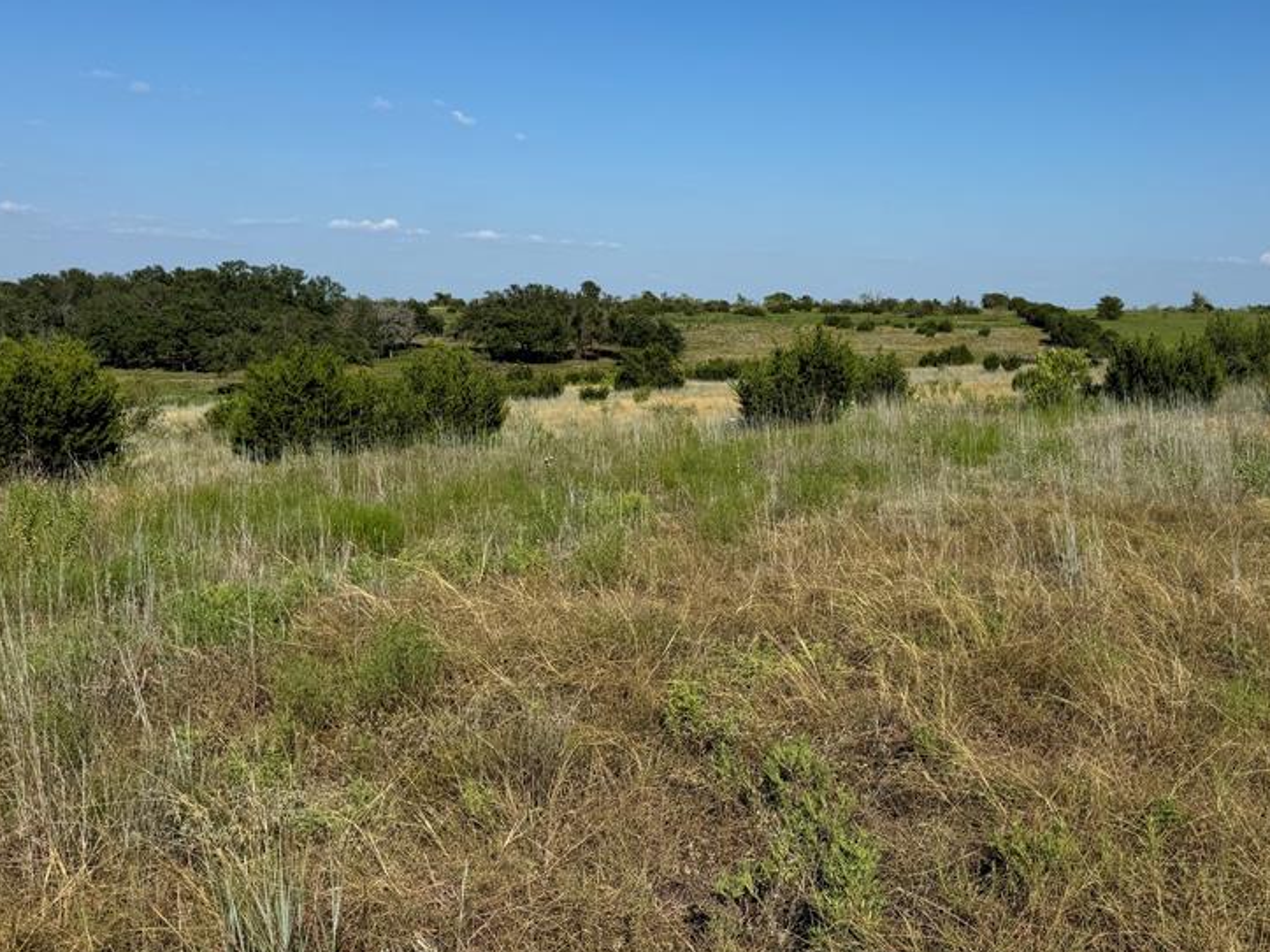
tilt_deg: -0.1
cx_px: 782
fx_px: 1247
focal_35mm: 34
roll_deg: -1.1
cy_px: 299
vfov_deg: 41.1
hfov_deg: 53.5
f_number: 1.78
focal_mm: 6.76
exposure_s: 1/5814
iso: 80
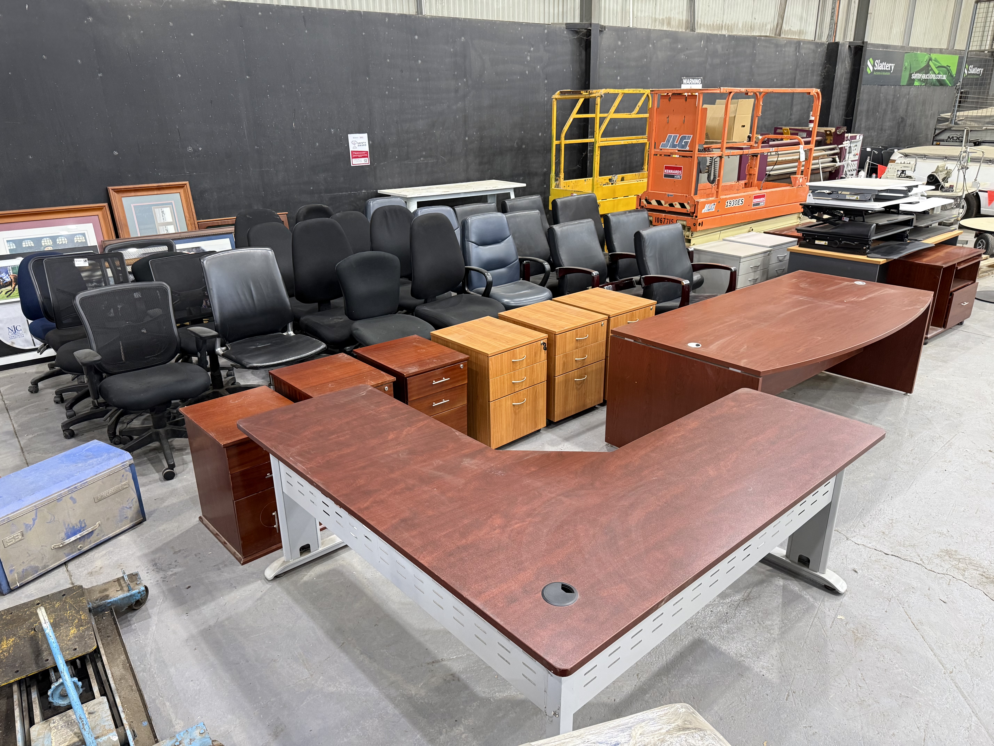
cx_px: 497
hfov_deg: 71.6
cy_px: 373
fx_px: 689
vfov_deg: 56.8
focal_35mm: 24
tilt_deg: -19.5
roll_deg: +1.4
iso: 250
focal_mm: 6.76
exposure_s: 1/60
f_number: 1.78
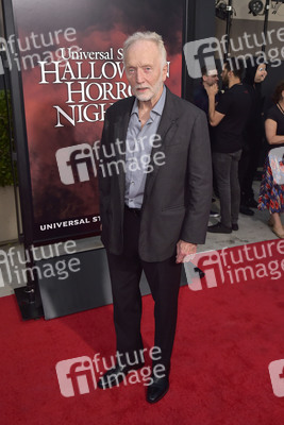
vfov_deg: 58.7
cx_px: 142
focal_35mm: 32
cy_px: 212
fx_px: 378
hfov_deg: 41.1
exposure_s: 1/320
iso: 500
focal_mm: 32
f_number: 6.3
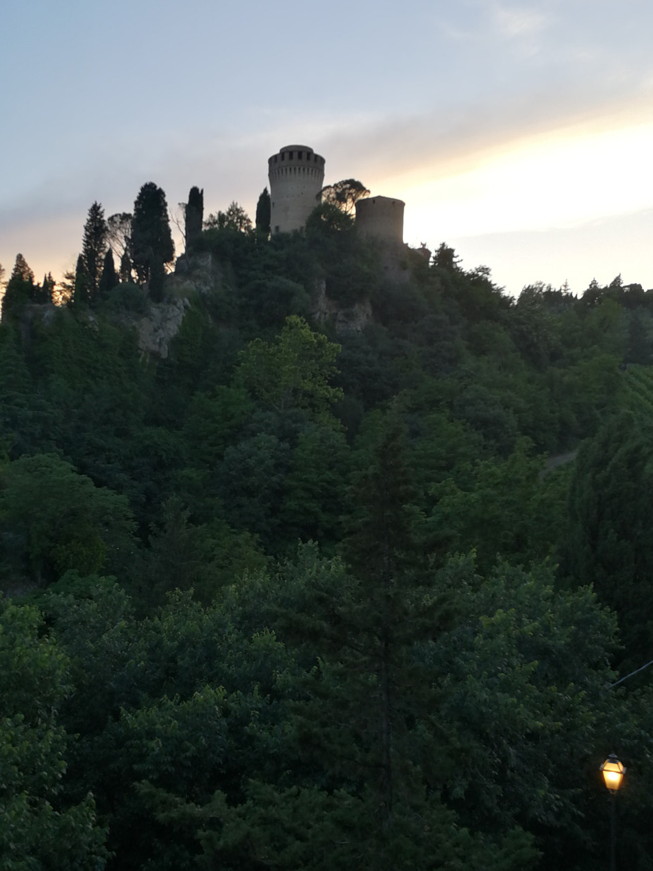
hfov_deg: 41.6
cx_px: 267
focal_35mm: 34
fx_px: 855
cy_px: 452
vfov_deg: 53.9
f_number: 2.2
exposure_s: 1/100
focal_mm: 3.95
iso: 64
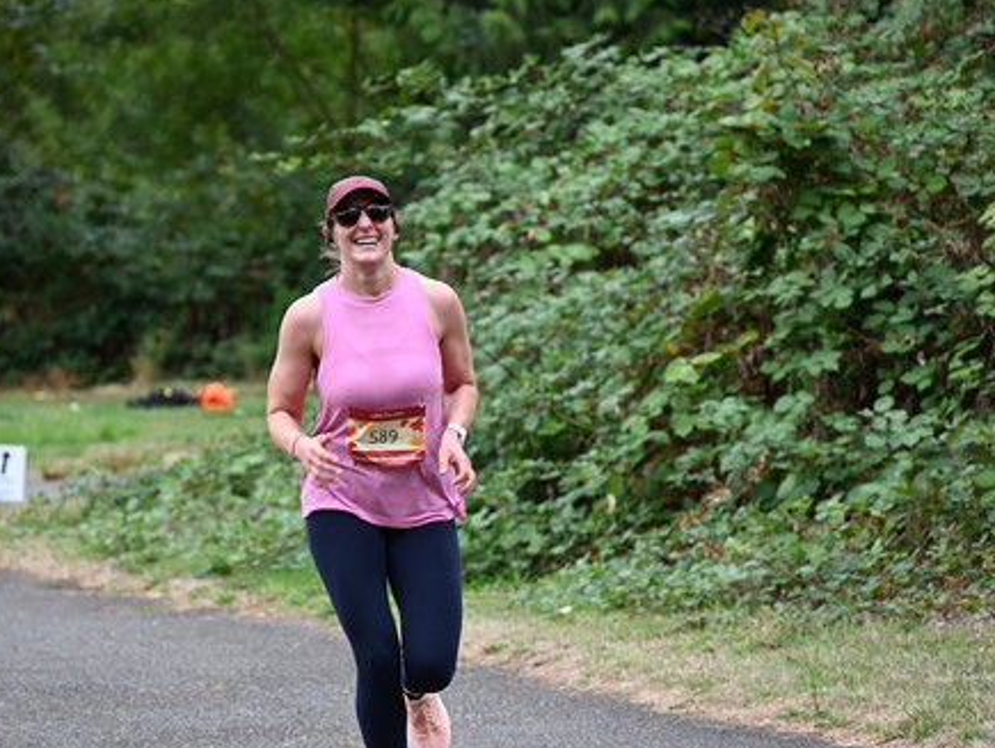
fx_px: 6991
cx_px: 380
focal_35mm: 243
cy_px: 404
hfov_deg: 8.1
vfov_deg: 6.1
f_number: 6.3
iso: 400
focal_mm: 200
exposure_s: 1/320
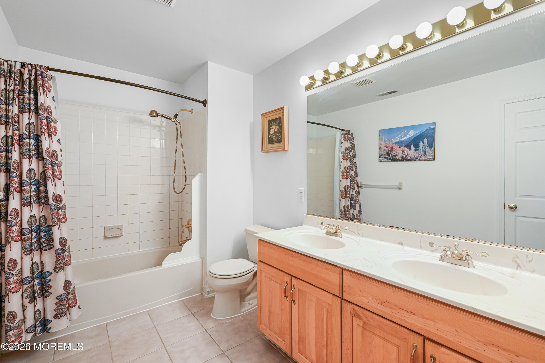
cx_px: 272
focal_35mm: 16
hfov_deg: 96.8
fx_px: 242
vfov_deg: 73.7
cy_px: 182
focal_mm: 16
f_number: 8
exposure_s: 1/15
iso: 400
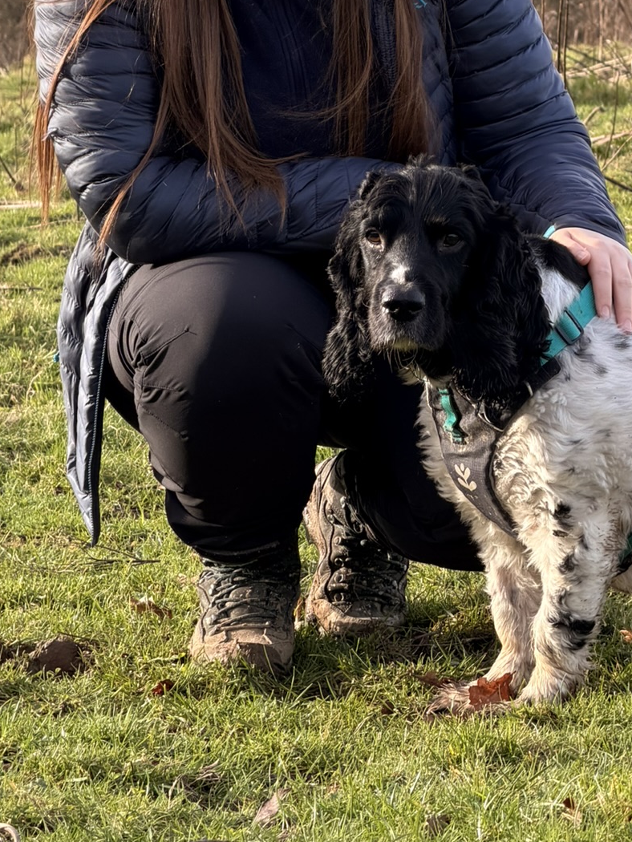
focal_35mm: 195
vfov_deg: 10.1
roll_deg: +0.6
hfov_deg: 7.6
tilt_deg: -4.5
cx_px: 426
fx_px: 4745
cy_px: 259
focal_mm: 16.89
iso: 50
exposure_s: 1/313
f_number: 2.8
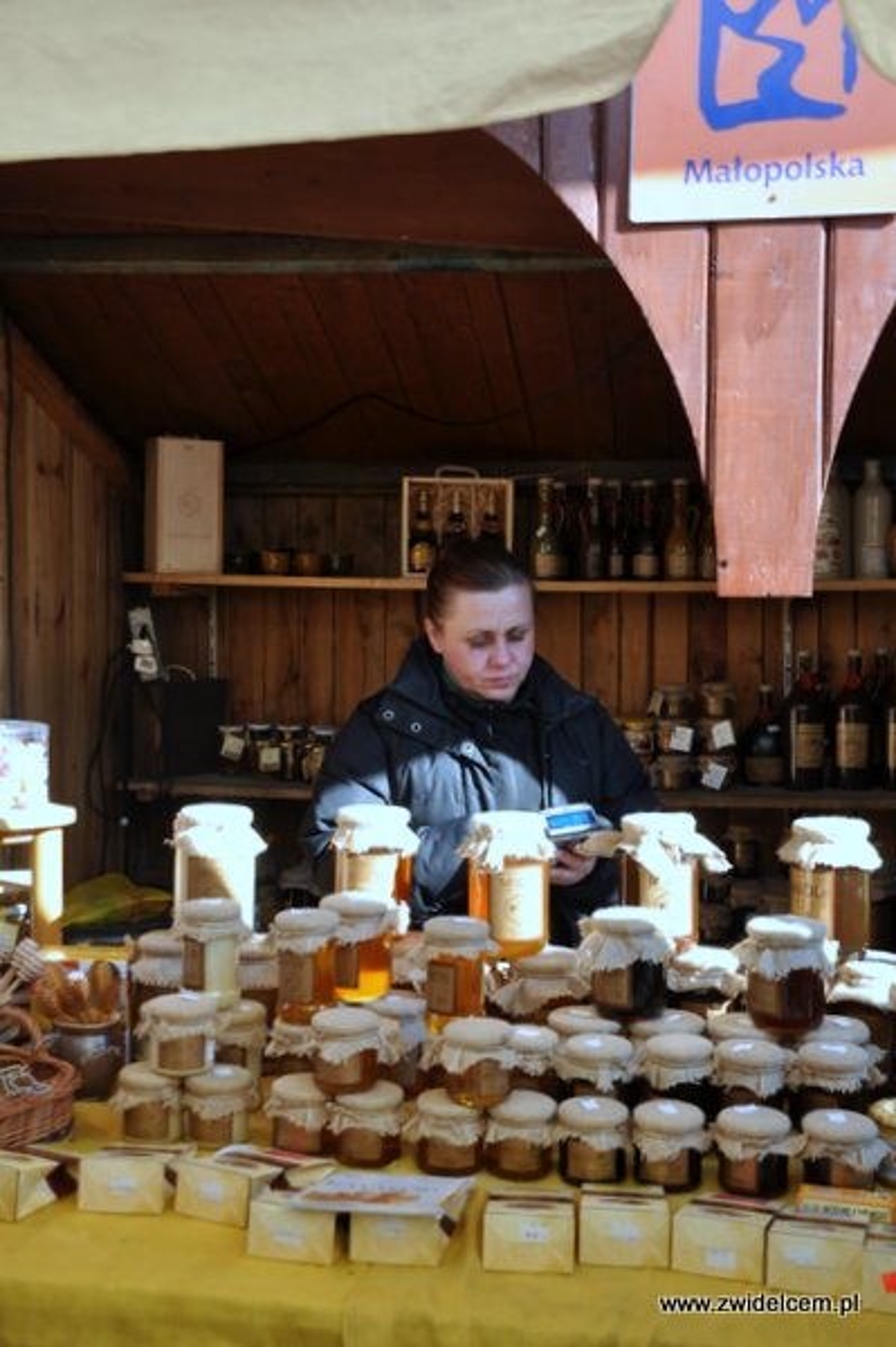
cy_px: 674
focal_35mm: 45
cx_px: 448
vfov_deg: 43.6
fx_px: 1683
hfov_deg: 29.8
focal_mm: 30
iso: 220
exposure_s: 1/125
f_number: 5.6
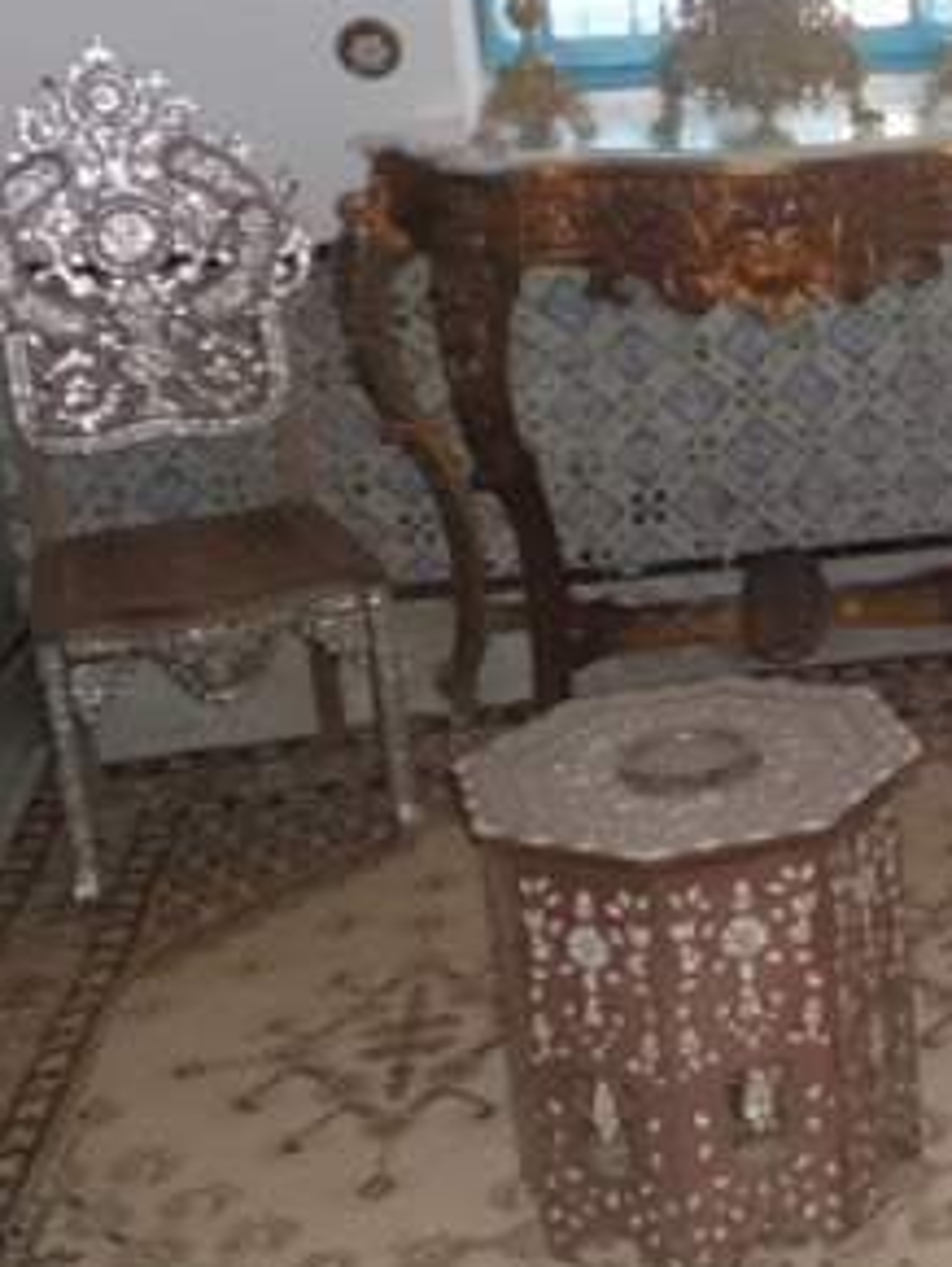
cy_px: 489
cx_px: 1393
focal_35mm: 64
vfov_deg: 30.1
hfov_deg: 20.1
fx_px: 2343
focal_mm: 5.3
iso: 400
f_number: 3.4
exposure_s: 1/60
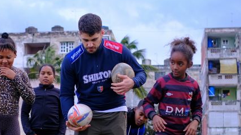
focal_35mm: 86
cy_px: 120
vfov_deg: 13.9
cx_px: 58
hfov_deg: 24.5
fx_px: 549
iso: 320
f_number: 2.5
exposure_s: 1/250
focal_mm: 30
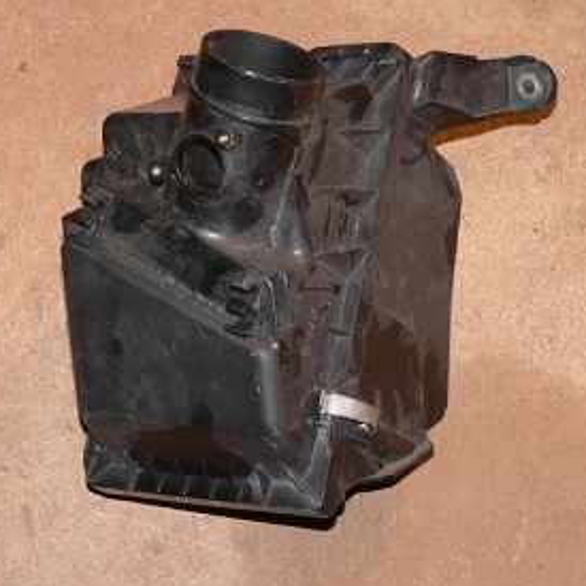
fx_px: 1685
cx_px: 243
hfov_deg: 19.7
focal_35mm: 88
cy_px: 245
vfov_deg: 19.7
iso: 100
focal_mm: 9.5
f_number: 2.8
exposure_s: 1/60
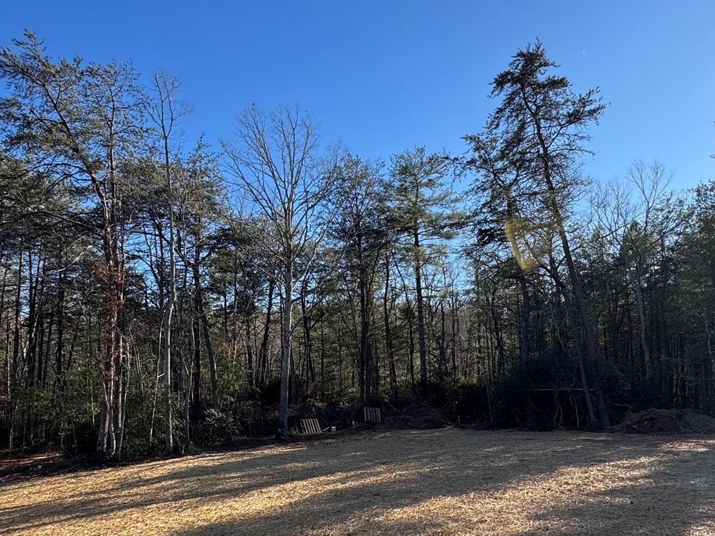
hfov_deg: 69.3
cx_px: 331
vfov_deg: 54.4
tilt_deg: +3.6
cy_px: 327
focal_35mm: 25
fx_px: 516
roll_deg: +1.5
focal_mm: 2.22
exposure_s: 1/529
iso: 40
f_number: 2.2
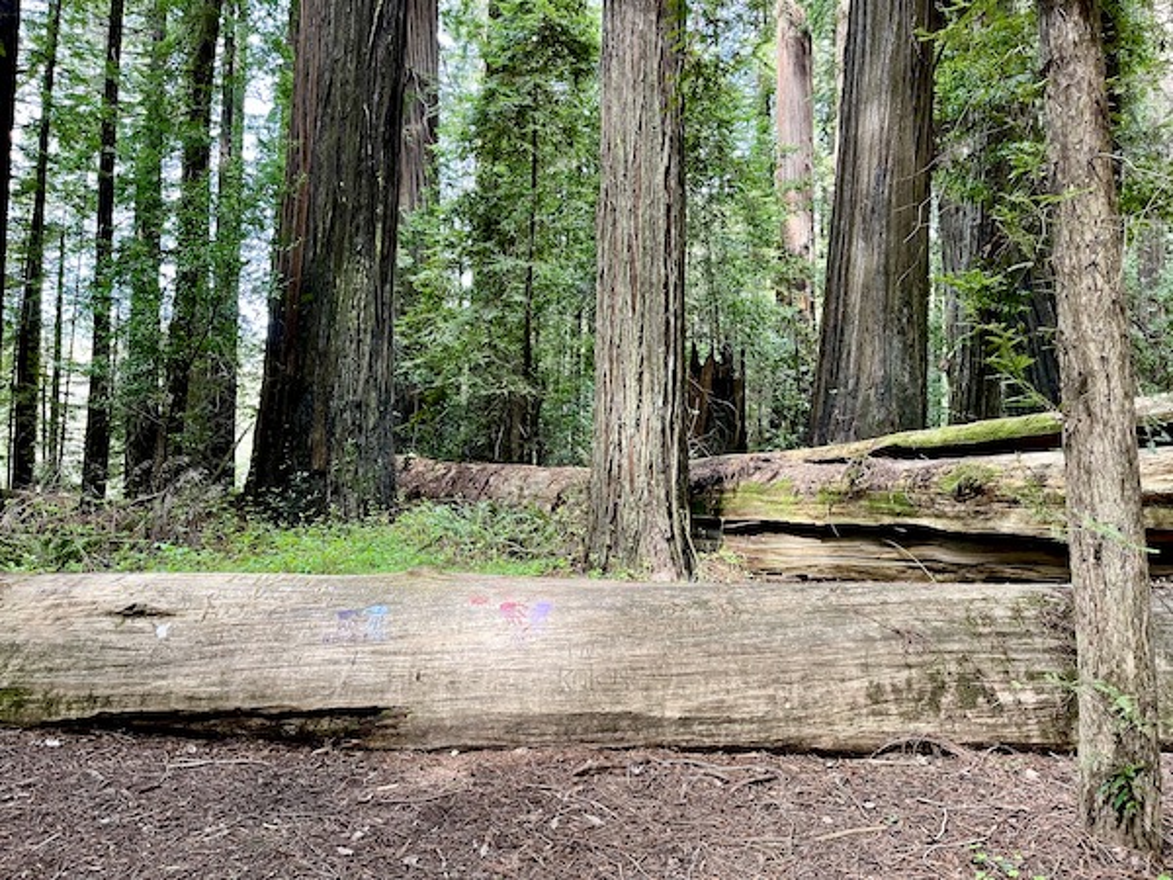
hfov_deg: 67.3
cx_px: 586
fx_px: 881
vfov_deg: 53.1
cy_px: 440
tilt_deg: +3.4
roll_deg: -0.8
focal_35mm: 26
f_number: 1.6
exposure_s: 1/72
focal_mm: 5.1
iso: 125
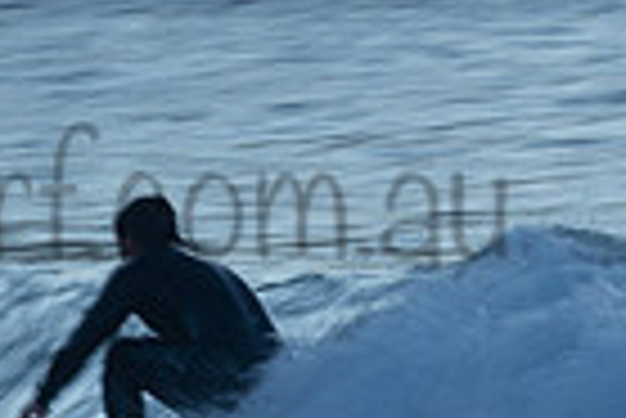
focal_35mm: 2439
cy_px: 155
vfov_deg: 0.6
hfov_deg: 0.8
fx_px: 42455
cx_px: 32
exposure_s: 1/30
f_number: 20
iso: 100
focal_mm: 390
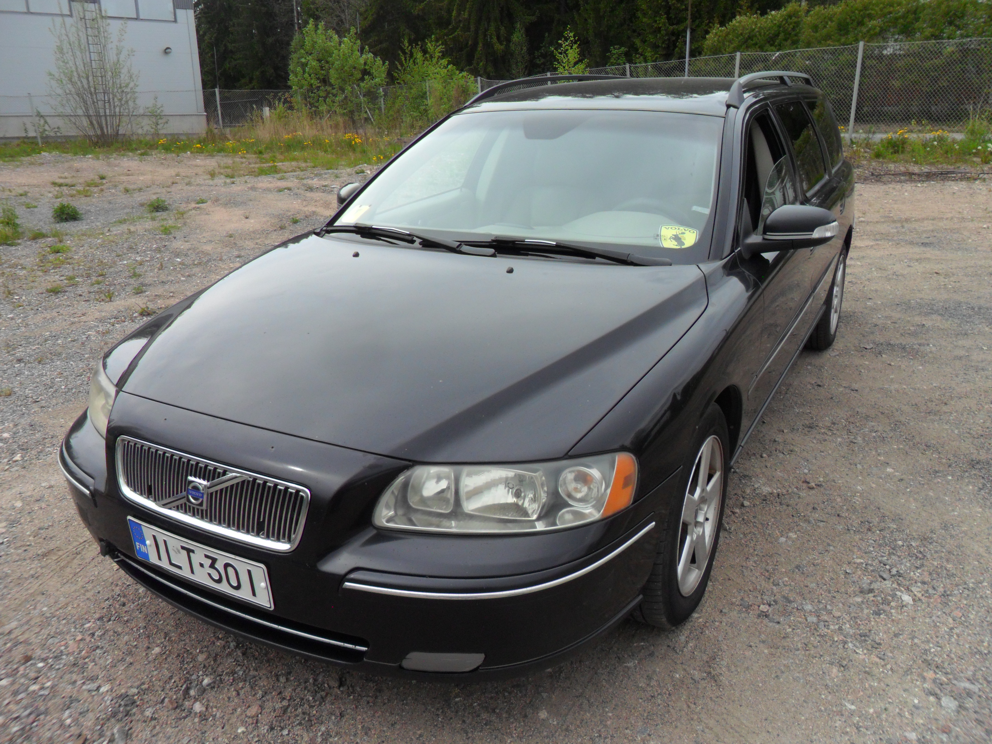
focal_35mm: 27
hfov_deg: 65.3
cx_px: 496
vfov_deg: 51.4
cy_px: 372
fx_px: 774
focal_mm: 4.9
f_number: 3.5
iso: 80
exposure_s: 1/500
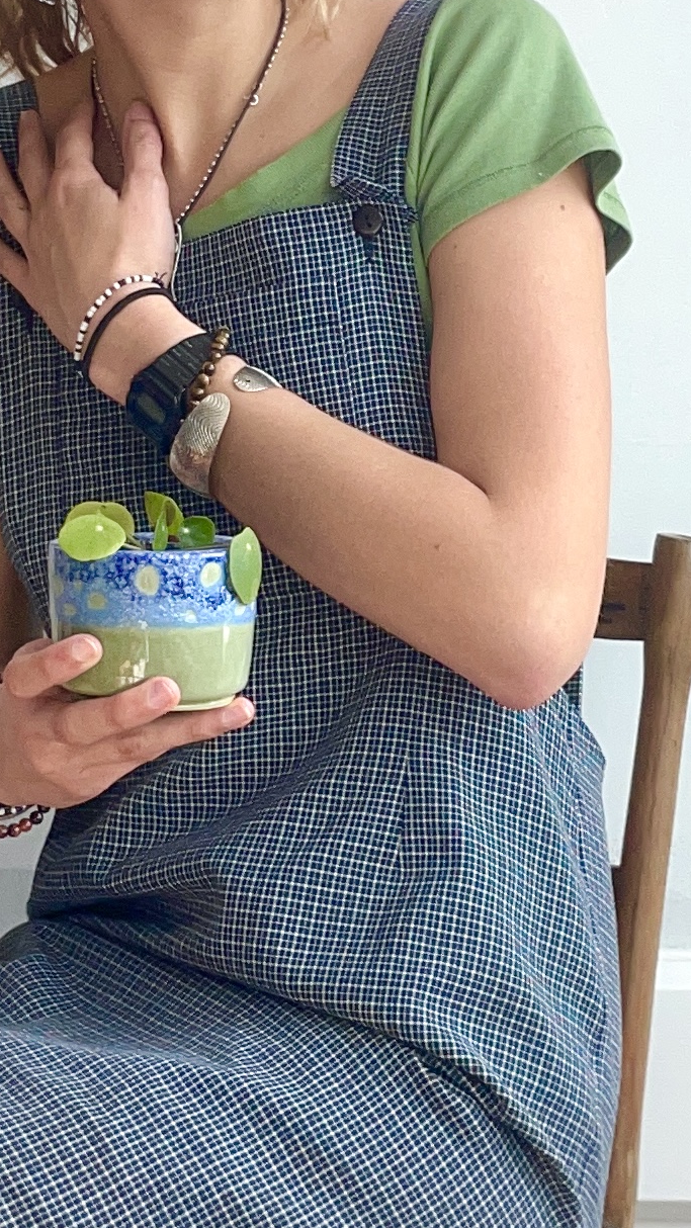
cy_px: 617
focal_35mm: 29
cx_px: 276
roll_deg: -0.9
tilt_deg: +2.0
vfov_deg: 66.1
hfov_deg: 40.0
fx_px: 944
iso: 32
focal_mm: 4.2
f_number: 1.6
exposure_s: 1/545
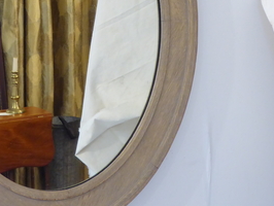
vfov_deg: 13.9
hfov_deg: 18.4
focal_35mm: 106
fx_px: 840
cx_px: 76
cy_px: 37
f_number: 4
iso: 400
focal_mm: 8.4
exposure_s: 1/4
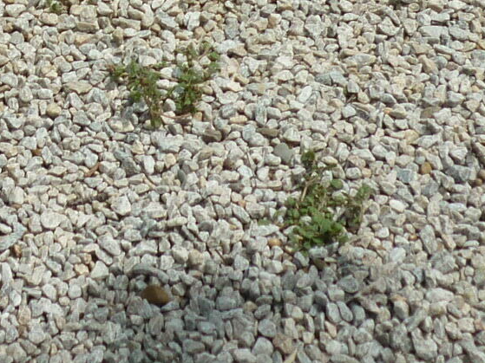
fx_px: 1695
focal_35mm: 121
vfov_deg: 11.7
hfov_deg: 16.1
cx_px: 49
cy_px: -201
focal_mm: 5.5
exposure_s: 1/160
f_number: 8
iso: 80
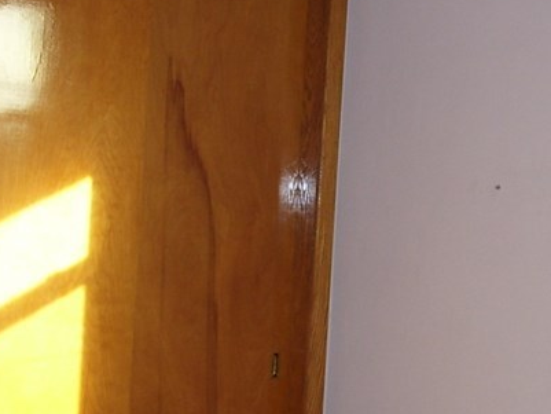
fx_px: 1465
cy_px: 309
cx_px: 246
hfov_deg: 21.3
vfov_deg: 16.0
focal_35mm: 92
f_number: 2.7
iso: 80
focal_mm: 6
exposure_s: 1/60
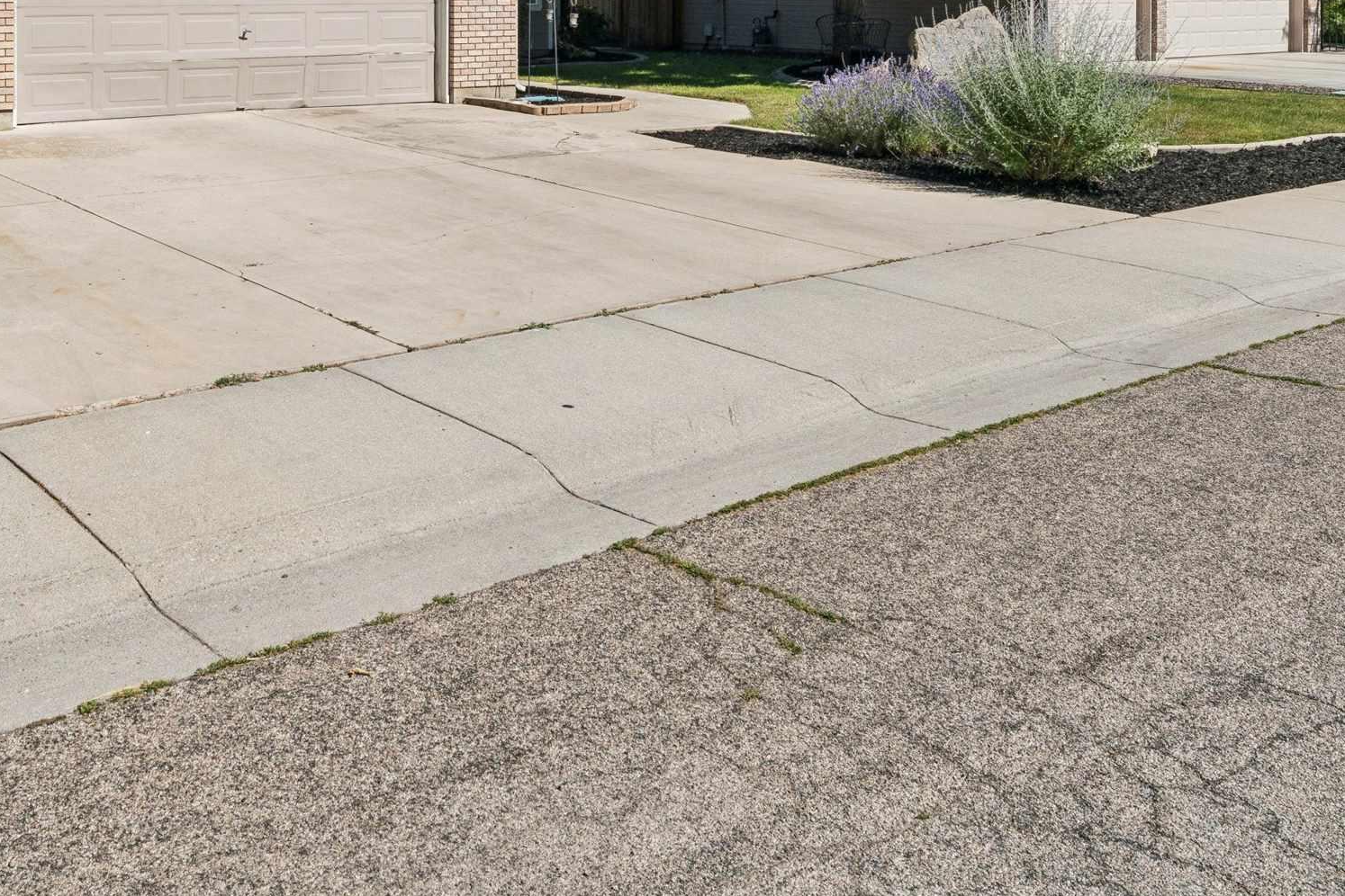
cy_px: -22
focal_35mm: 38
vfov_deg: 31.9
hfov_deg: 48.2
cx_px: 312
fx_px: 1428
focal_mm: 18.6
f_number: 13
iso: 400
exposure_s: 1/400
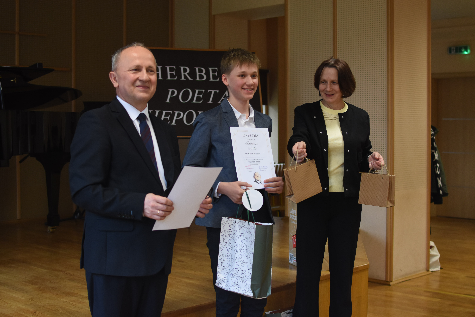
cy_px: 158
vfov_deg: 25.8
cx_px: 238
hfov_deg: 37.9
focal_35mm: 52
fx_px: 693
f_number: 2.8
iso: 1000
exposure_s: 1/160
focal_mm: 35
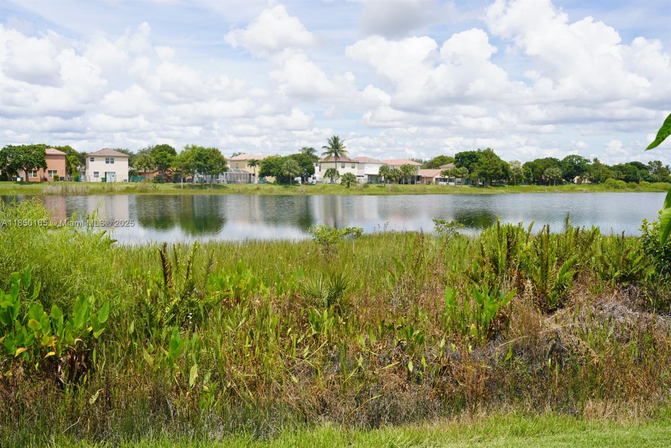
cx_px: 336
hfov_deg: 54.4
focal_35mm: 35
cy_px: 224
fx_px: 653
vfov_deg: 37.9
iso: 100
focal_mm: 35
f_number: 10
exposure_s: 1/160
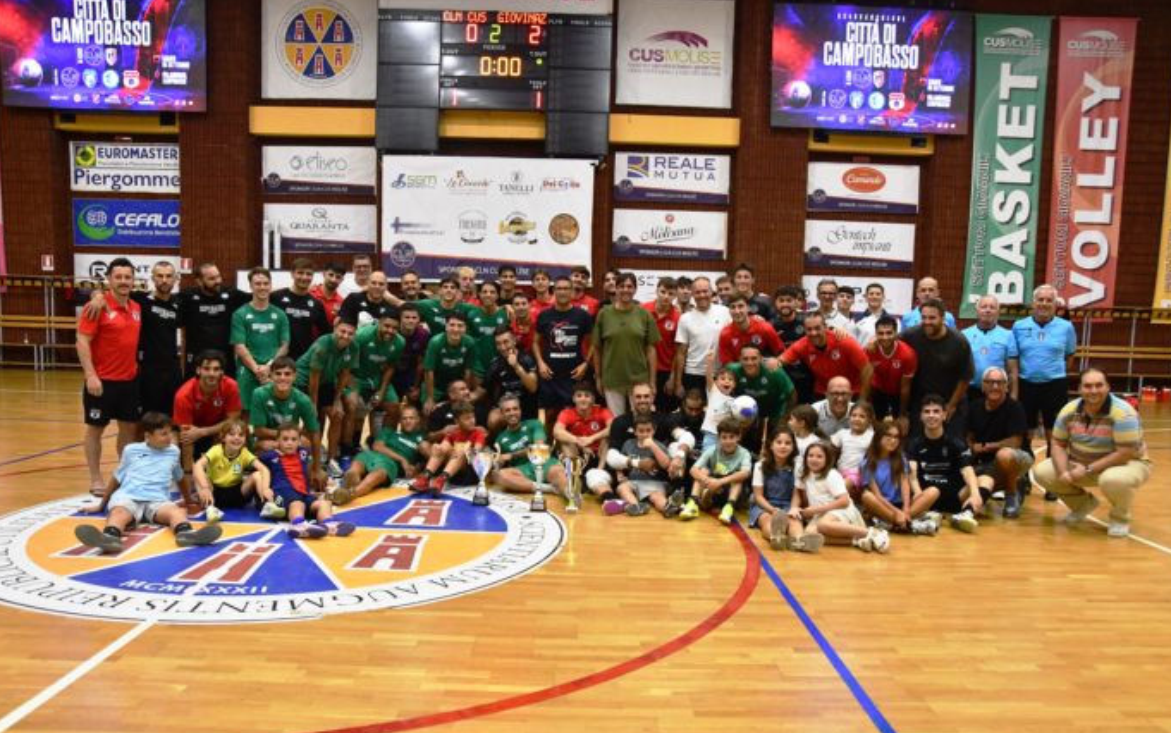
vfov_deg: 25.8
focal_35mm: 50
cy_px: 396
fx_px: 1596
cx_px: 592
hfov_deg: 40.3
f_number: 6.3
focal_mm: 32
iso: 2500
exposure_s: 1/160
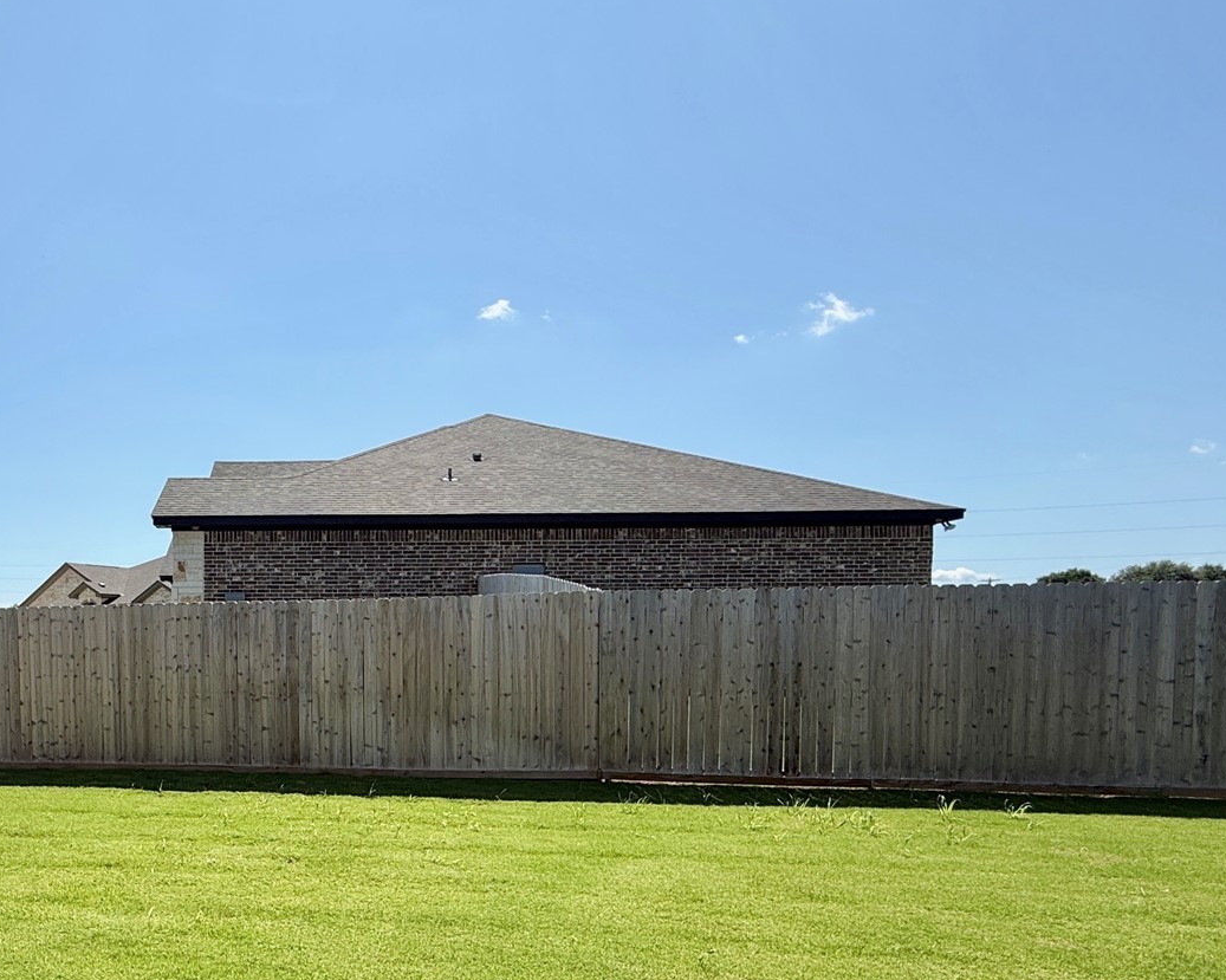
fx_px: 979
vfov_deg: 51.5
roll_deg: -0.4
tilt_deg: -2.8
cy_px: 702
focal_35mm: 27
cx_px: 238
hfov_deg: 58.9
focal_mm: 2.22
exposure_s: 1/1050
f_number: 2.2
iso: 20
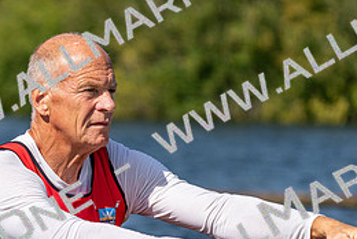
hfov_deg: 4.4
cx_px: 52
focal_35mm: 466
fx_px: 4626
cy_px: 177
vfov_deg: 3.0
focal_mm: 209
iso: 200
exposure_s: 1/2000
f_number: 5.6
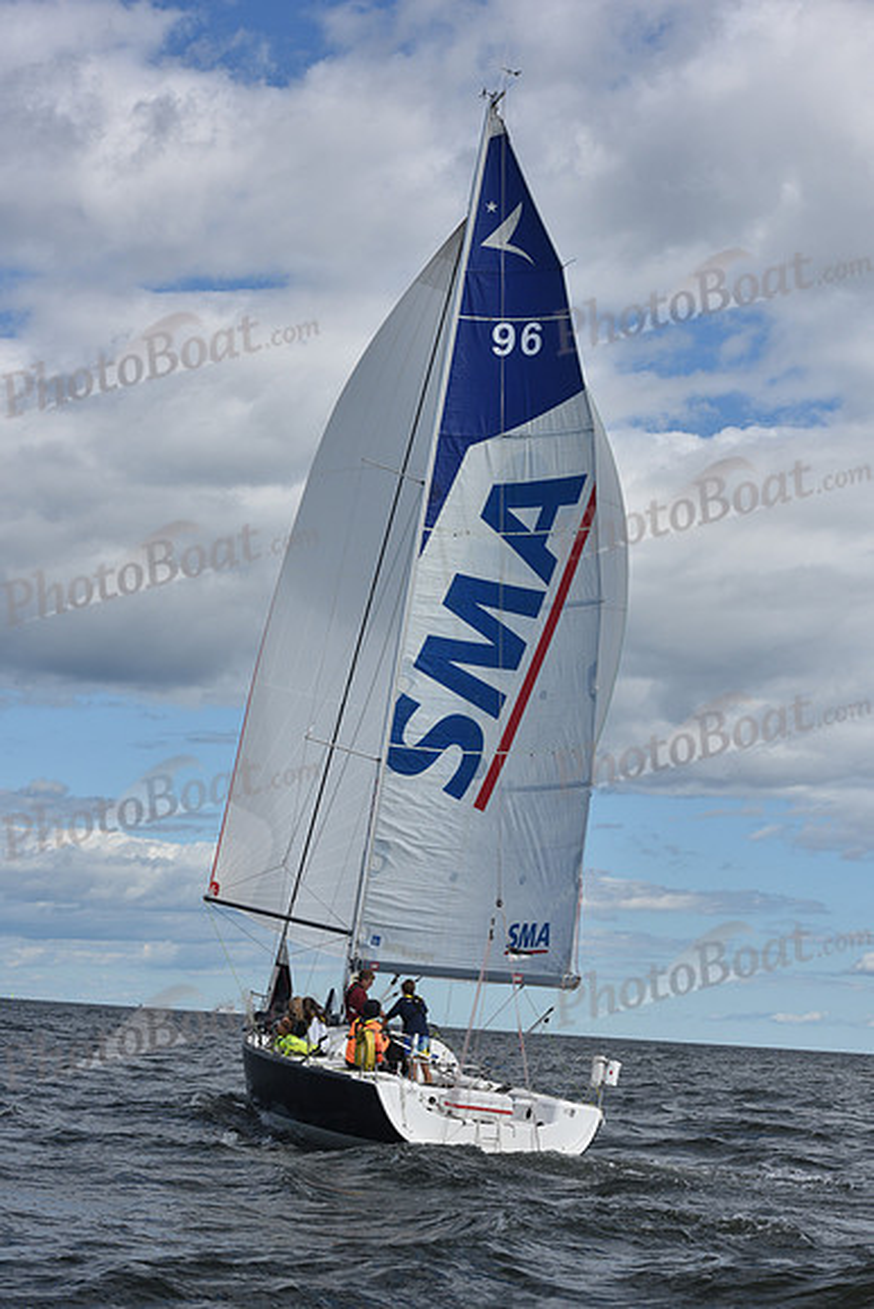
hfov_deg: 19.5
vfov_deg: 28.8
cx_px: 437
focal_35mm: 70
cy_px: 654
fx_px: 2547
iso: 250
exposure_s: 1/1000
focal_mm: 70
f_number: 10
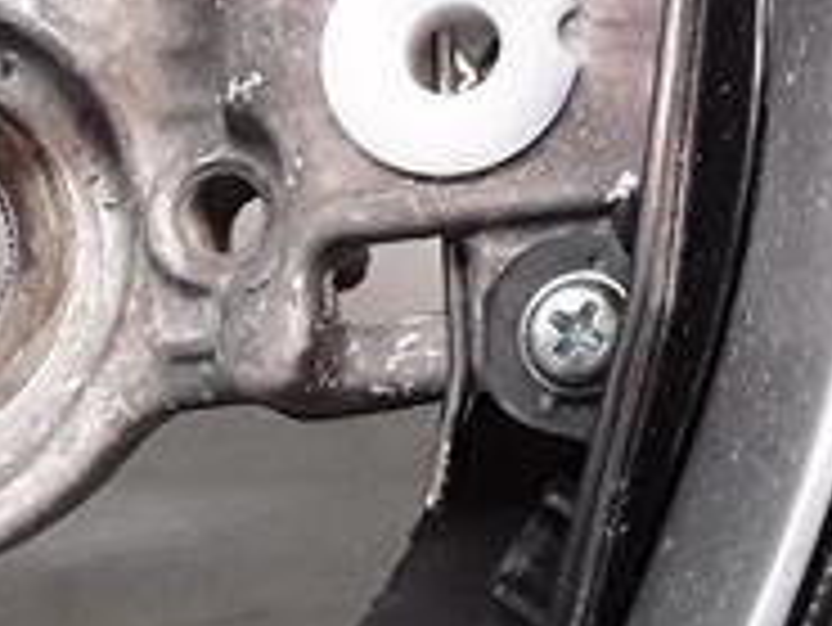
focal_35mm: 97
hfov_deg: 18.8
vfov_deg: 14.3
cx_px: 1061
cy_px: -293
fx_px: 2333
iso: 100
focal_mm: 2.91
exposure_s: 1/100
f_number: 1.9
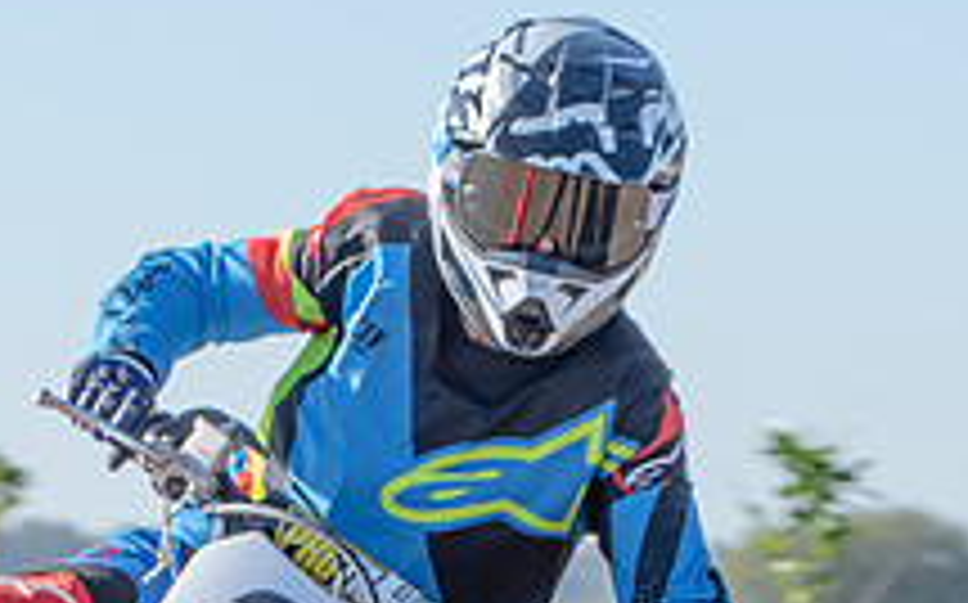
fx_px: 15315
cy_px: 728
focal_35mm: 581
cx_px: 349
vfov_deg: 2.3
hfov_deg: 3.6
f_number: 9
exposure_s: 1/200
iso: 200
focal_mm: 102
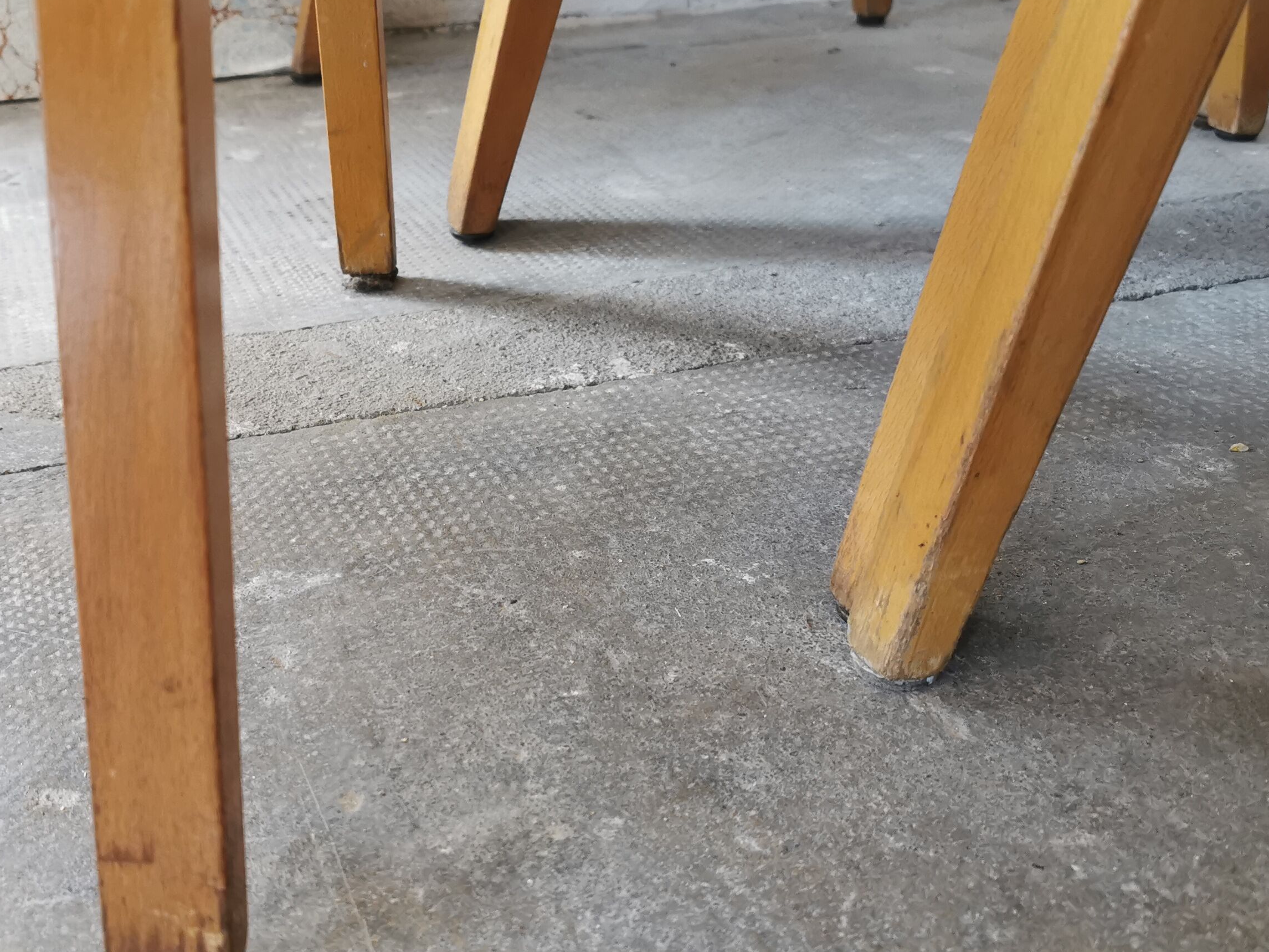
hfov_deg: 43.6
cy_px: 457
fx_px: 1576
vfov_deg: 33.6
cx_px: 492
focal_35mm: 43
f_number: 1.6
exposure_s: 1/60
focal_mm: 5.56
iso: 200
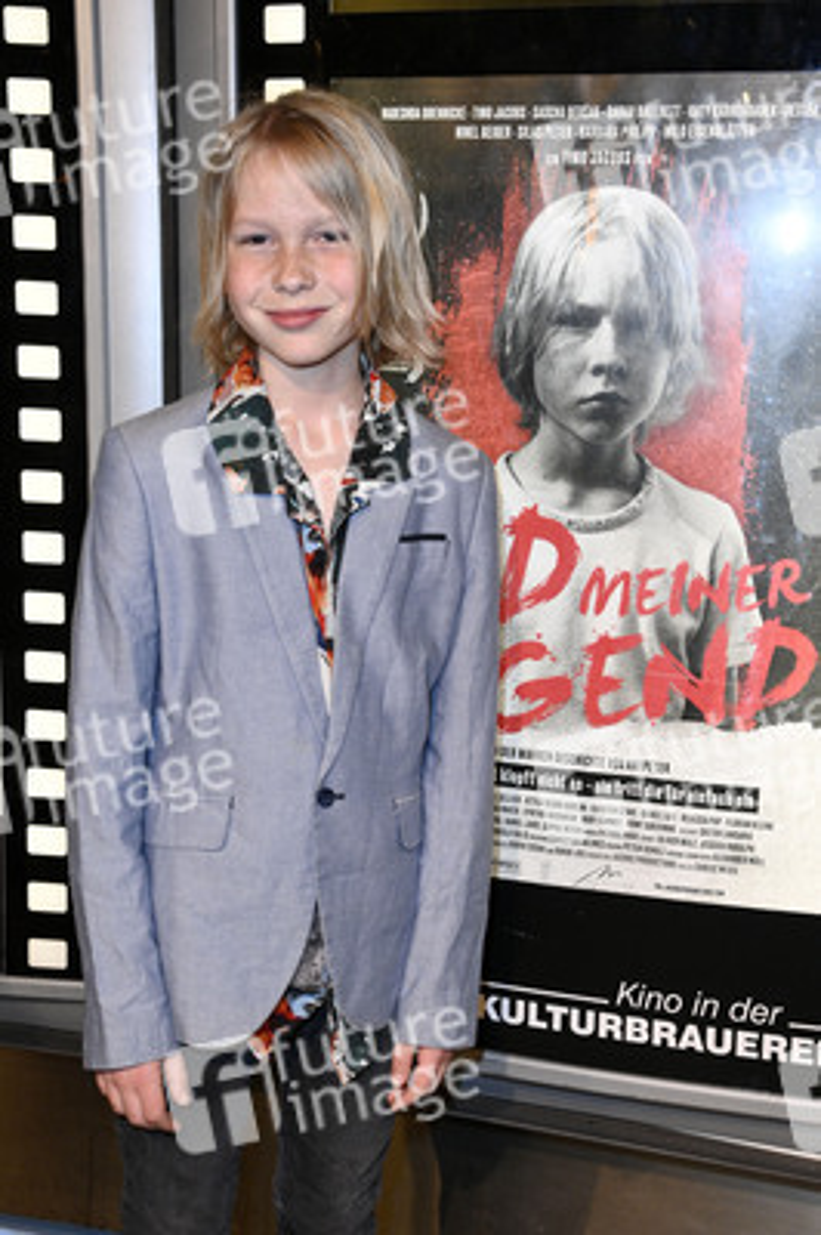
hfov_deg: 28.0
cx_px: 410
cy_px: 618
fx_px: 1645
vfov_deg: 41.1
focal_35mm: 48
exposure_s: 1/250
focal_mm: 48
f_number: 5.6
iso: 4000
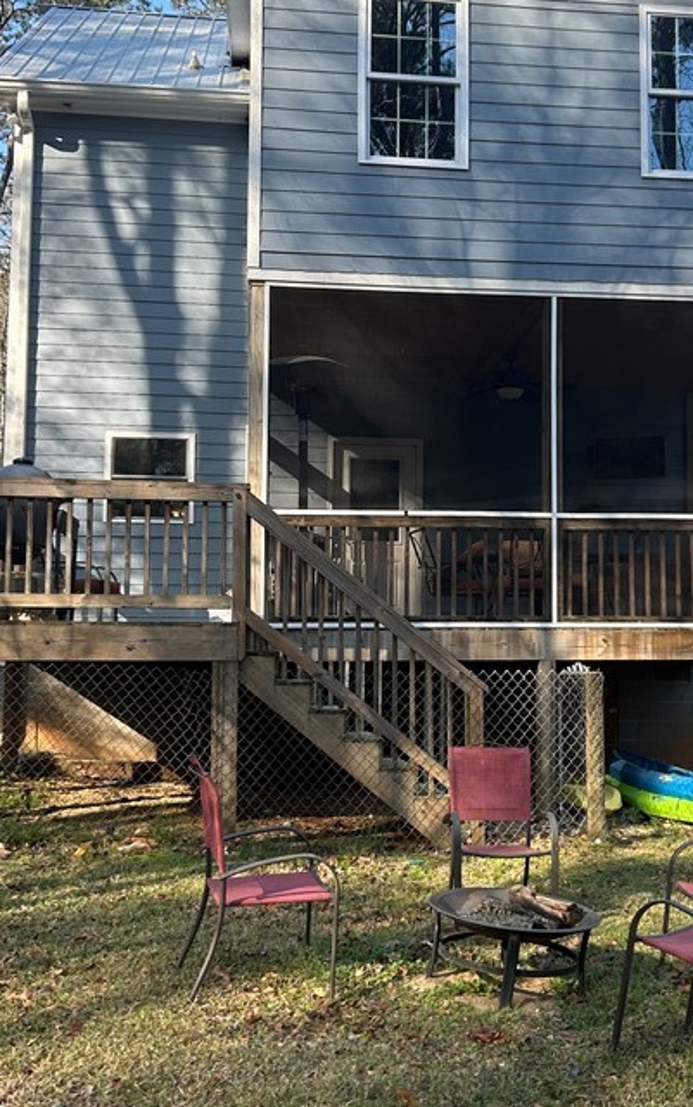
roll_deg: -1.2
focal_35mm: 44
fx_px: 1329
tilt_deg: +4.8
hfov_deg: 29.0
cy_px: 528
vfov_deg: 45.2
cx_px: 461
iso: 50
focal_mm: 5.7
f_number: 1.5
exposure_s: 1/965
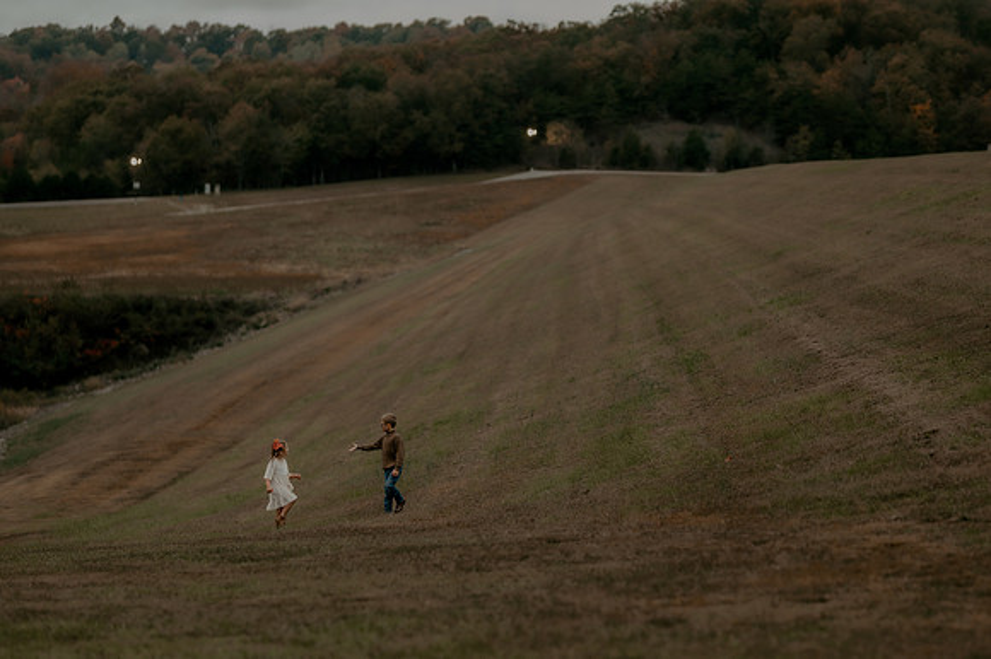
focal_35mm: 103
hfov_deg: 19.9
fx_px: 2825
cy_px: 398
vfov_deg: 13.3
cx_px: 599
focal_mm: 85
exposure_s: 1/250
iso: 400
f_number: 1.8
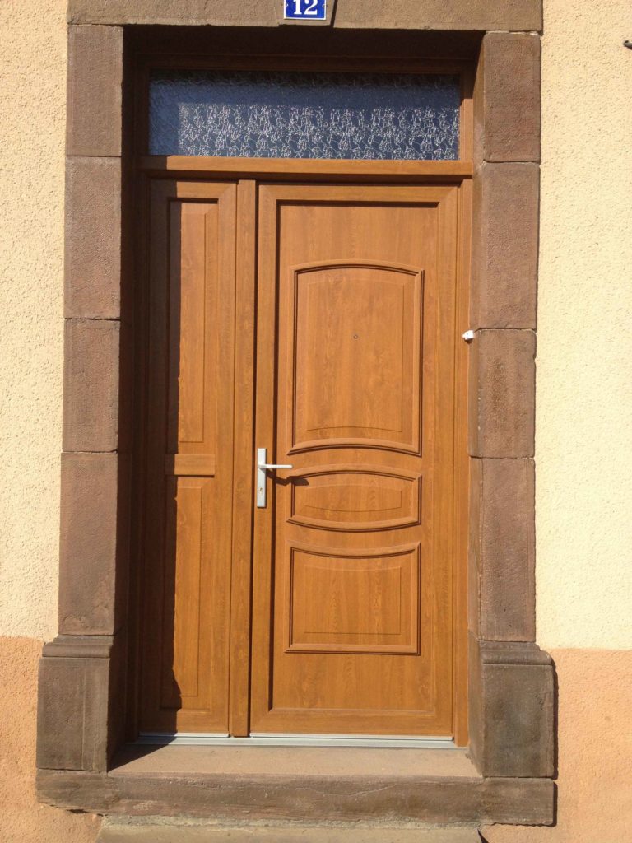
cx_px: 316
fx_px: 852
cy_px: 422
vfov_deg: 52.6
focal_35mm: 35
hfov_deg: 40.7
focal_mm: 4.28
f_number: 2.4
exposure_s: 1/1727
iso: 50
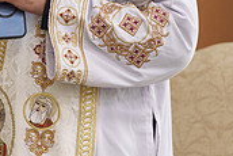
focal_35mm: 634
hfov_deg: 3.2
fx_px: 4107
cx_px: -9
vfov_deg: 2.2
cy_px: -17
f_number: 2.8
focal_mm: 188
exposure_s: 1/160
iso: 1600
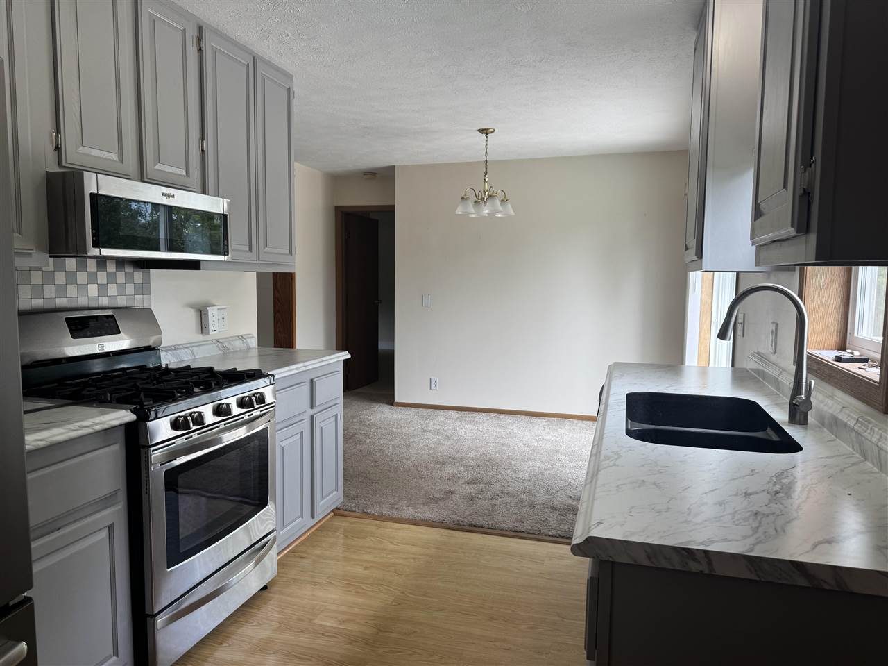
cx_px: 444
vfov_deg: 56.8
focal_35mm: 24
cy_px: 333
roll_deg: +0.8
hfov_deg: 71.6
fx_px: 615
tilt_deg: -6.4
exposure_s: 1/127
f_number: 1.78
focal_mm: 6.76
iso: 50
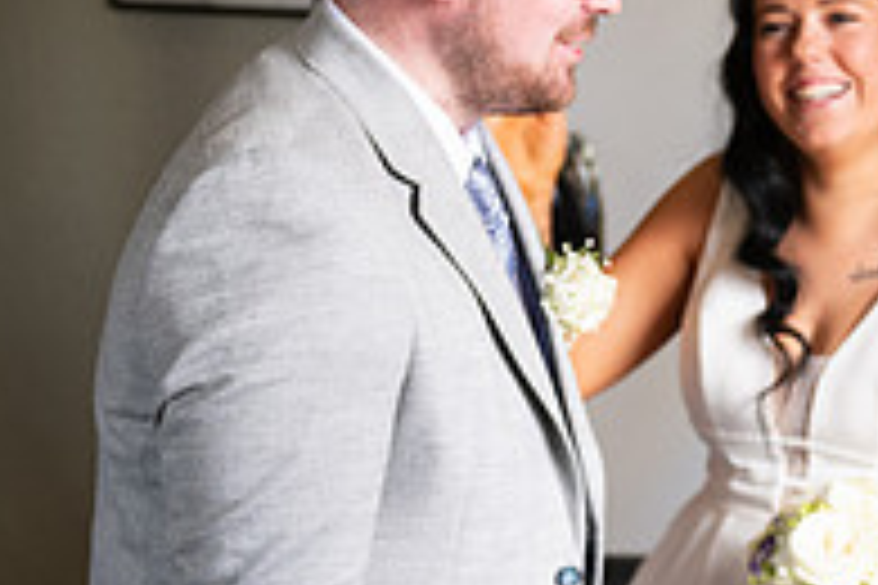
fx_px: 2536
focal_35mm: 104
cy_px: 358
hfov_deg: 19.2
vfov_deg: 13.2
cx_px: 846
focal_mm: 35
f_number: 3.5
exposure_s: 1/160
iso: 640
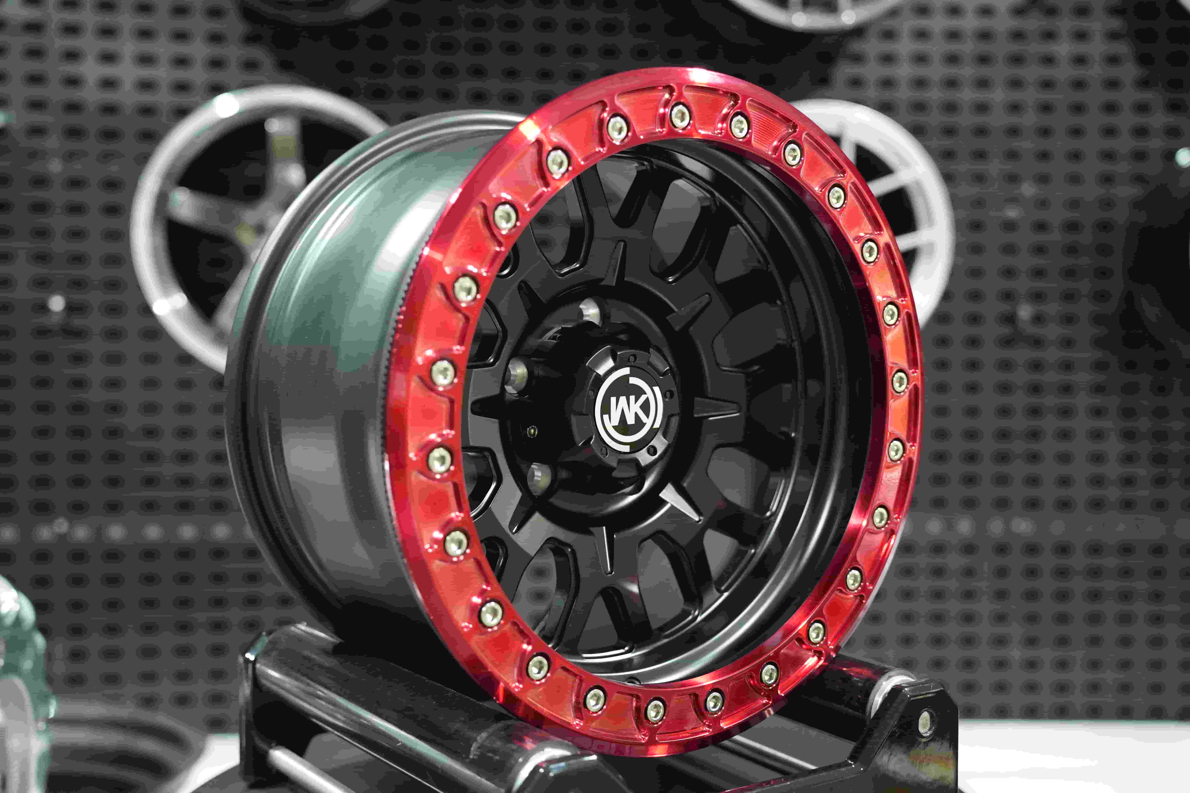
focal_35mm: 41
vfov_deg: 32.6
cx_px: 595
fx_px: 1355
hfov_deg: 47.4
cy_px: 396
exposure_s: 1/160
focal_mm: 41
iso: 3200
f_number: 2.8
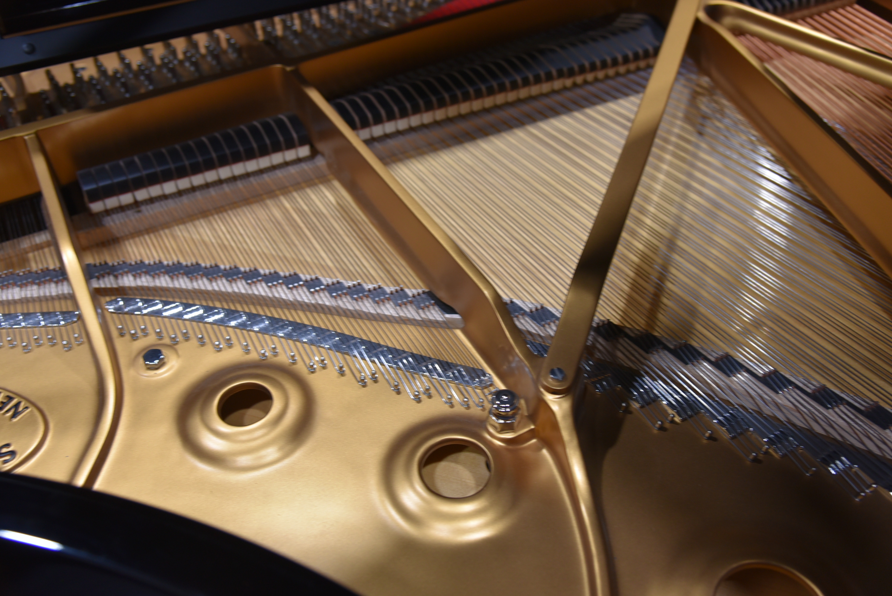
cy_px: 298
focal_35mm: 34
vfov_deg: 38.9
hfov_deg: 55.8
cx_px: 446
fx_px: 843
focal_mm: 34
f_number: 5
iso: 800
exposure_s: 1/100
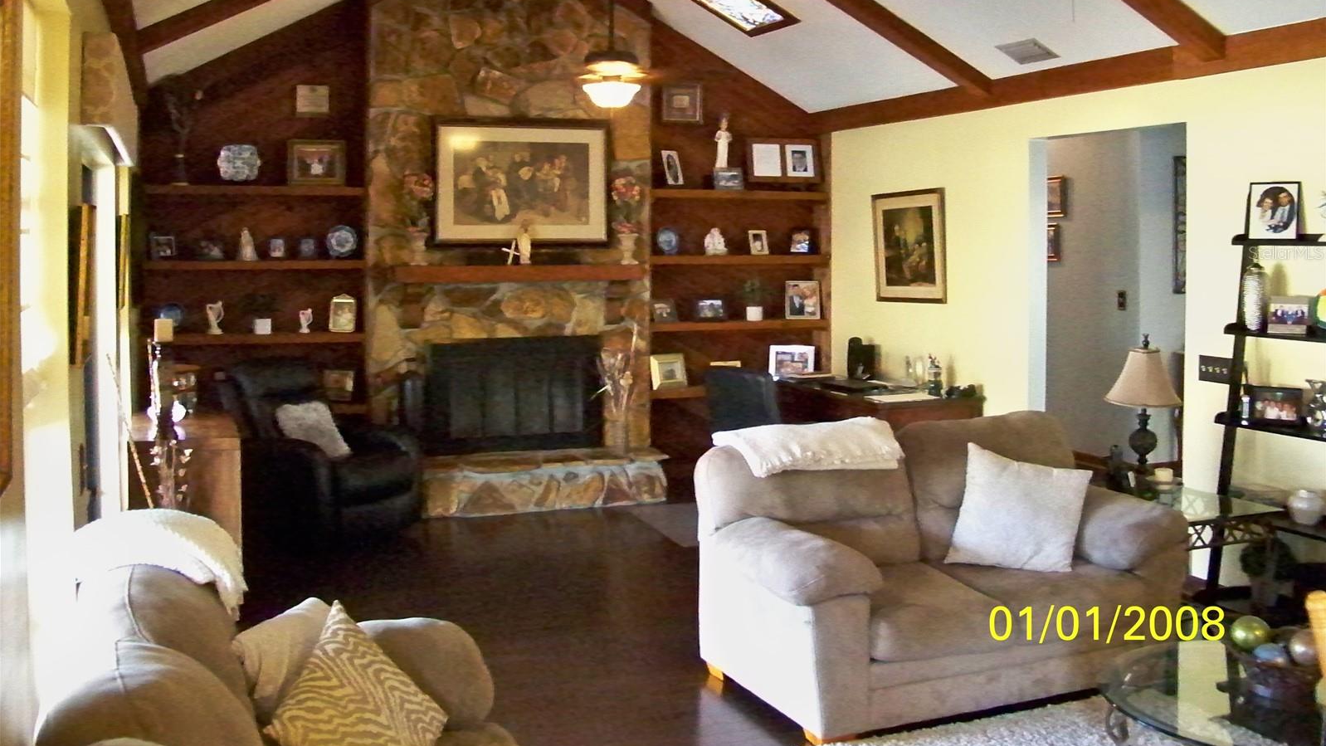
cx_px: 663
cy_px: 252
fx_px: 1266
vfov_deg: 32.6
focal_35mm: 36
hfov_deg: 55.3
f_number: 2.8
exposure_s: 1/30
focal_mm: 5.85
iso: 2500
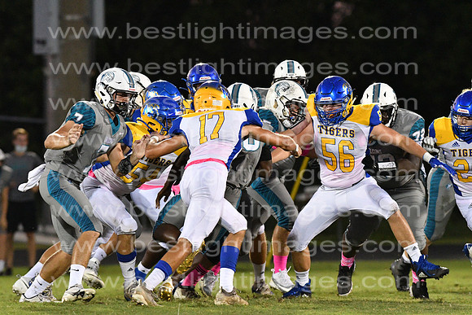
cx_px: 236
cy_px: 158
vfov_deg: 3.1
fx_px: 5901
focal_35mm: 450
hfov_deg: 4.6
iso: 8000
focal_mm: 300
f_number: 4.5
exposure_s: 1/800
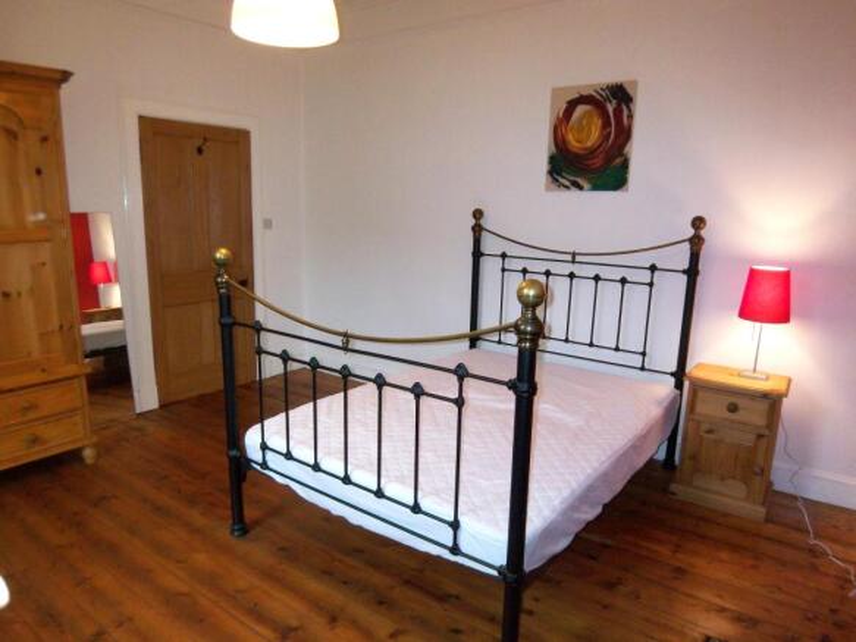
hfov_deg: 73.9
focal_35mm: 23
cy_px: 321
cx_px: 428
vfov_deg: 58.9
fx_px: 569
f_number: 2.8
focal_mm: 3.8
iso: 125
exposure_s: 1/30
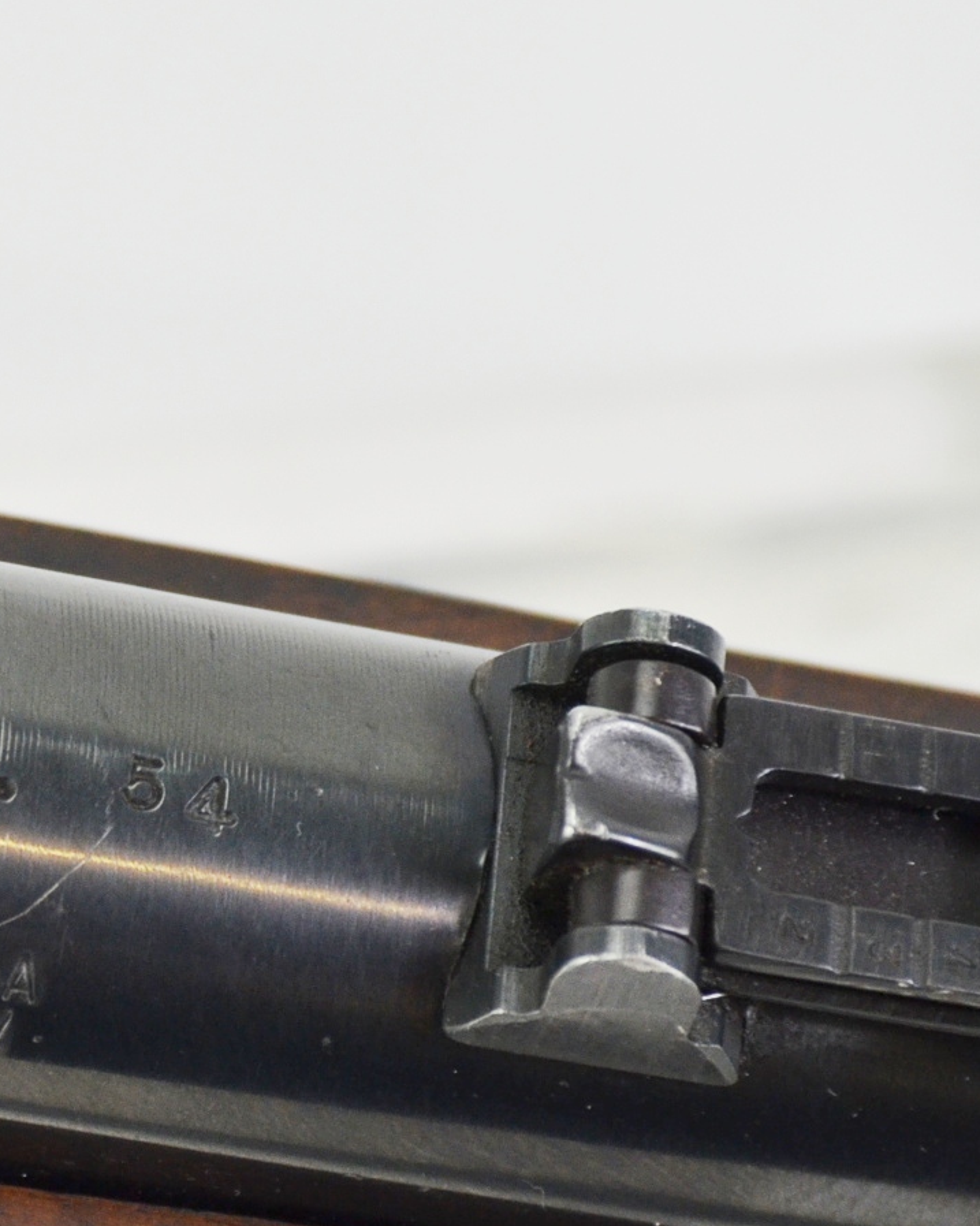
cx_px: 100
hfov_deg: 3.8
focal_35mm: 405
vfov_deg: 4.8
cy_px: 845
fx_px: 14701
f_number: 5.6
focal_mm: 105
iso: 640
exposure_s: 1/250
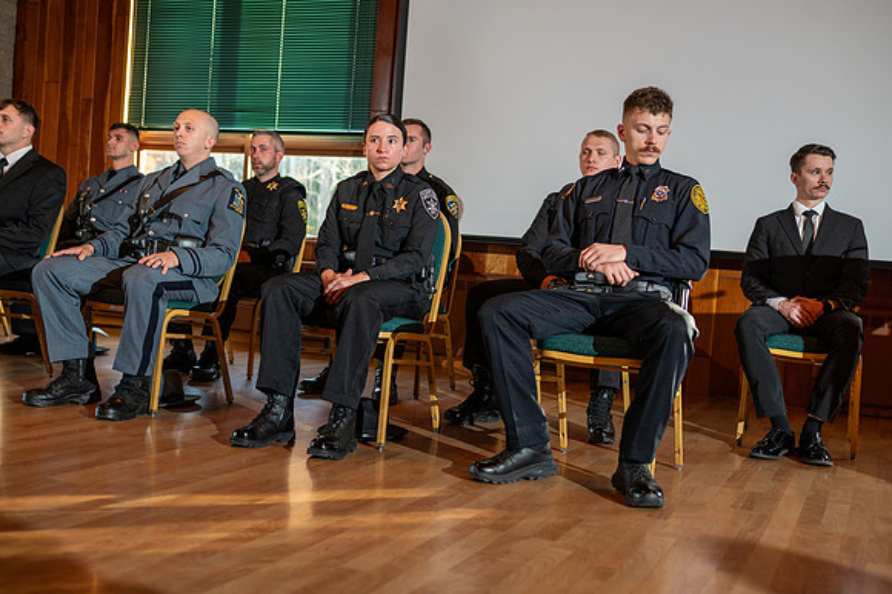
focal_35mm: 40
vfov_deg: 33.4
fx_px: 991
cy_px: 297
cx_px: 446
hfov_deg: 48.5
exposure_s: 1/200
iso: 500
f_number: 2.5
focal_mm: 40
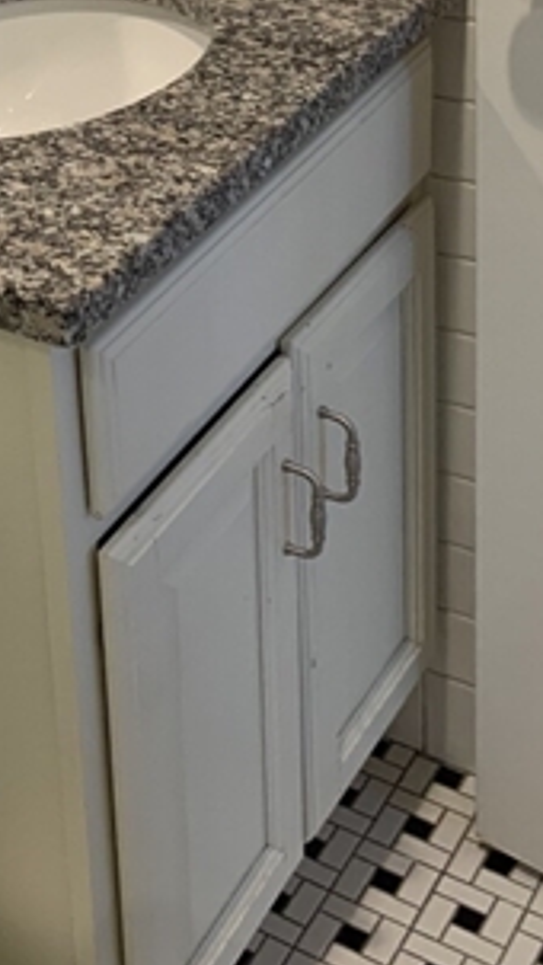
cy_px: -51
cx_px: -188
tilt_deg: -18.3
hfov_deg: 15.8
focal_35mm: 72
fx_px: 1842
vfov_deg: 27.3
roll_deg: +6.8
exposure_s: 1/60
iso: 125
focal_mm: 4.25
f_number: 1.8
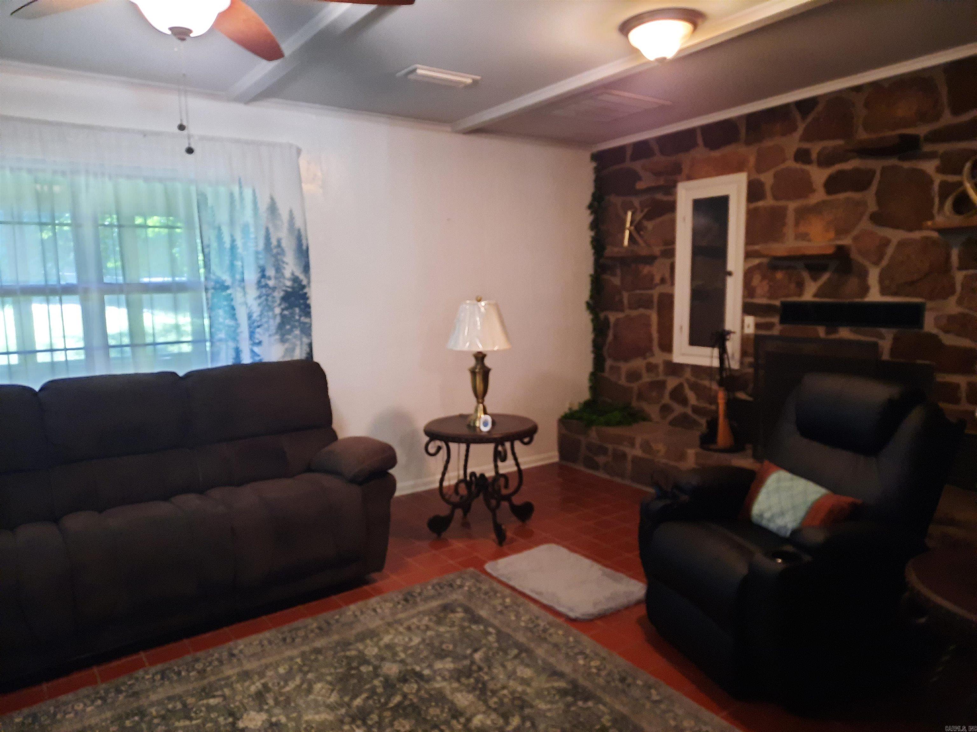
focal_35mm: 25
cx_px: 488
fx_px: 706
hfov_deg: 69.4
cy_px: 366
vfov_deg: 54.9
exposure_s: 1/24
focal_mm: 4.6
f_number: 2
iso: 500
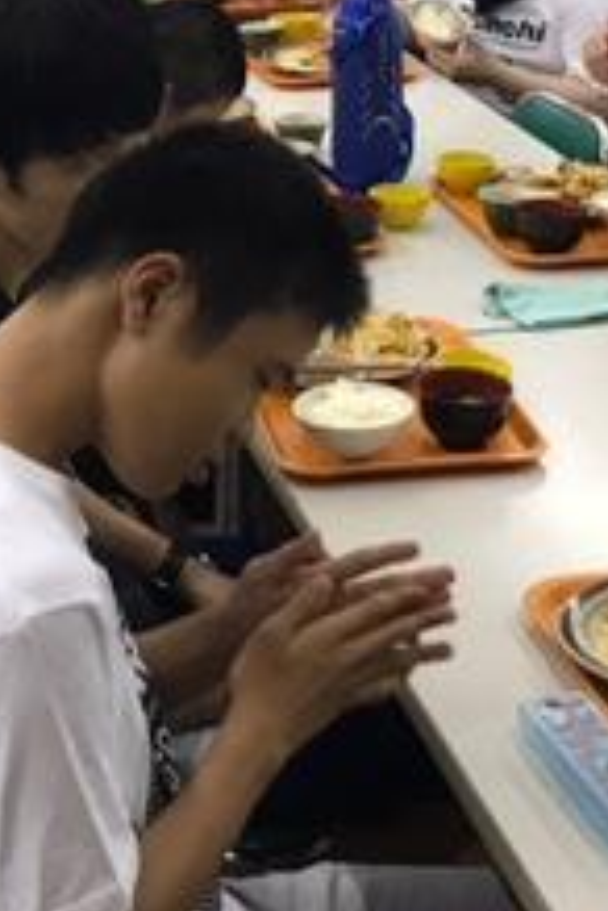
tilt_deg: -8.3
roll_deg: +0.9
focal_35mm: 85
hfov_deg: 16.1
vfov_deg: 22.9
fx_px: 2153
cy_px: -17
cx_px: 246
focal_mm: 4
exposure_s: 1/30
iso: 32
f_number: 1.8
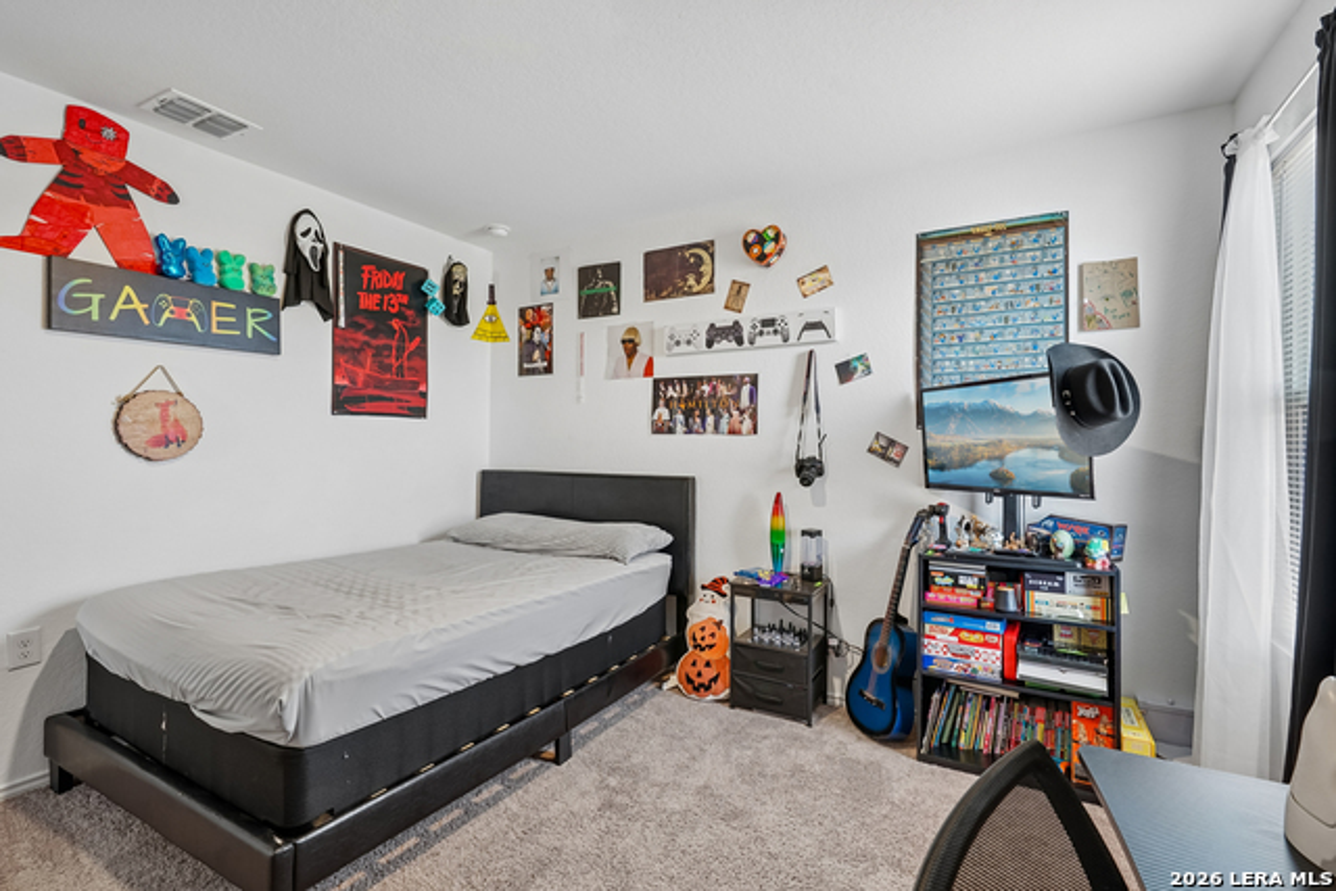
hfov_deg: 96.7
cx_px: 668
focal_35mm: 16
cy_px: 446
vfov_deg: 73.8
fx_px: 594
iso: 400
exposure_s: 1/10
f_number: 8
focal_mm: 16
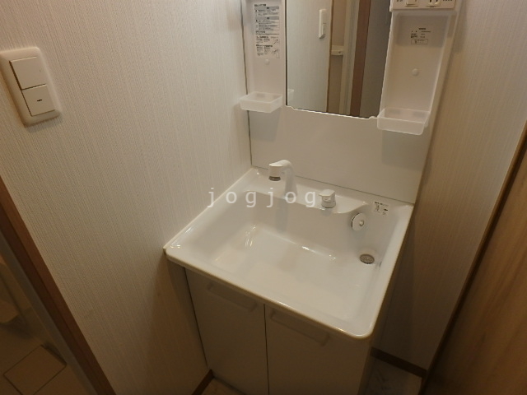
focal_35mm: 21
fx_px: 320
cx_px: 264
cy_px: 198
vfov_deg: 63.4
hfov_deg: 79.0
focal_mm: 3.7
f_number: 3.5
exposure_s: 1/60
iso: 160
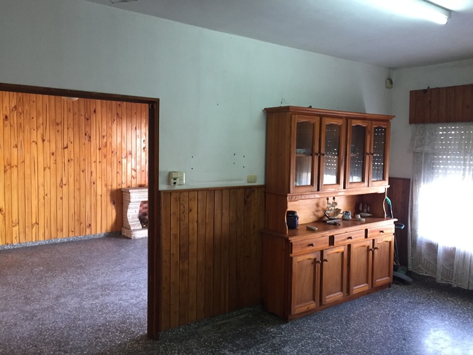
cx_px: 236
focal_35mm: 29
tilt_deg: -5.6
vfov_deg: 48.3
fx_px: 396
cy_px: 178
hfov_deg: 61.6
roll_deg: -0.9
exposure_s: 1/33
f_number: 2.2
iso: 250
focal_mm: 4.15
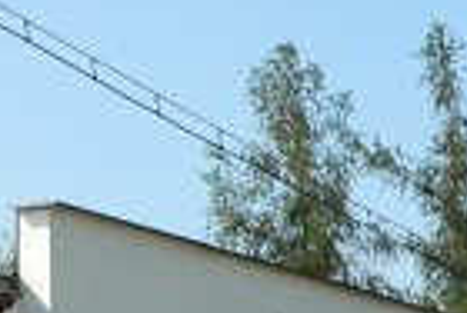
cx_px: 527
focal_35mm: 255
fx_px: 3315
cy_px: 609
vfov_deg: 5.3
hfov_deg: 8.0
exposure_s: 1/500
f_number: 4
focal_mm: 7.1
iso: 80
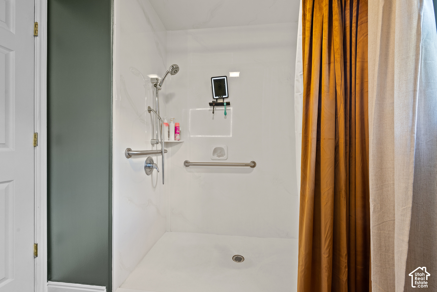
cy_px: 146
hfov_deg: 104.2
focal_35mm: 14
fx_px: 170
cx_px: 218
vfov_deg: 81.3
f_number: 8
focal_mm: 14
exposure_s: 1.6
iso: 500
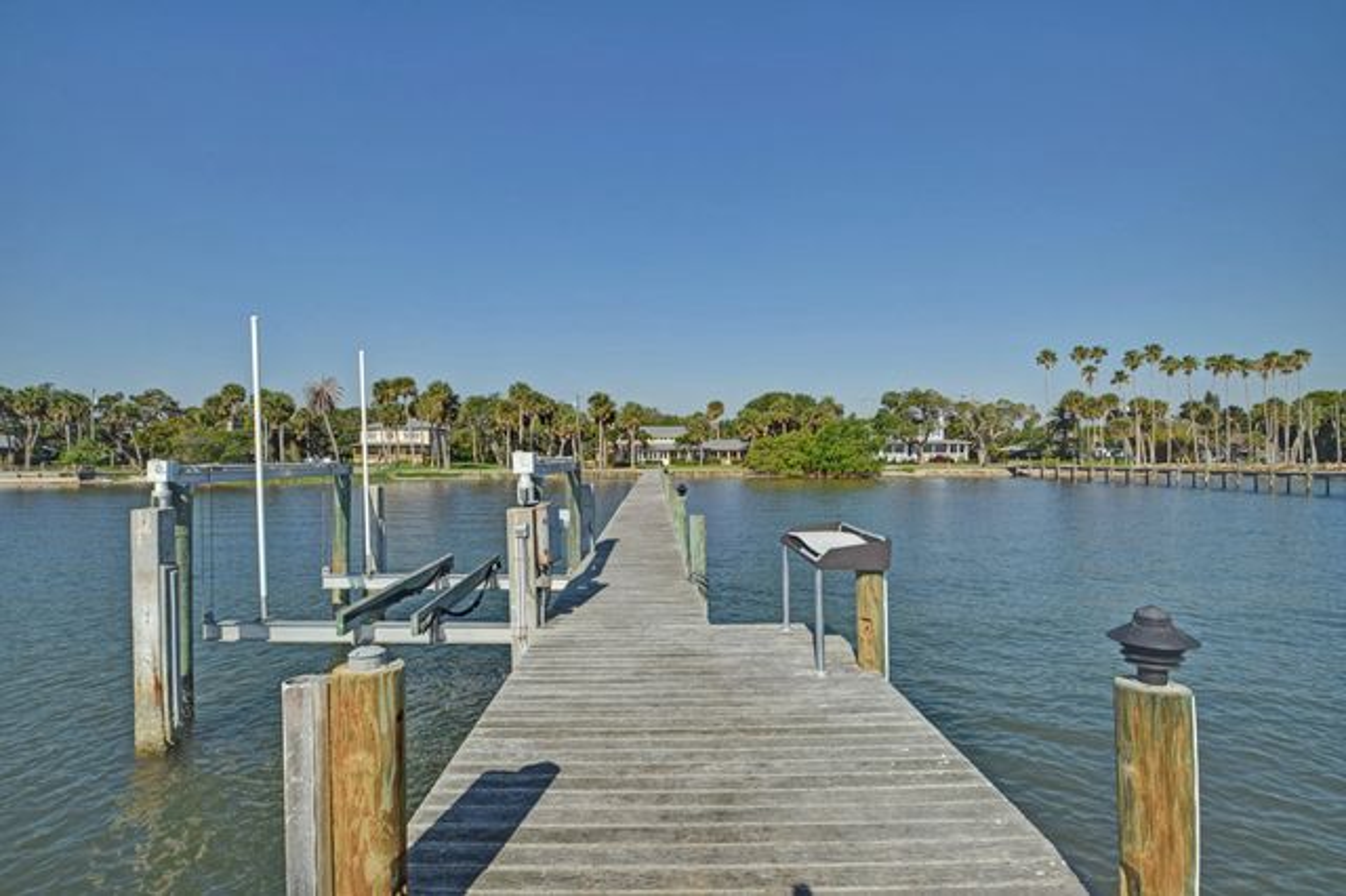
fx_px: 645
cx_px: 673
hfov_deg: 92.5
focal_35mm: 17
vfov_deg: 69.6
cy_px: 448
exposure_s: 1/1000
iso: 200
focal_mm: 11.5
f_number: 8
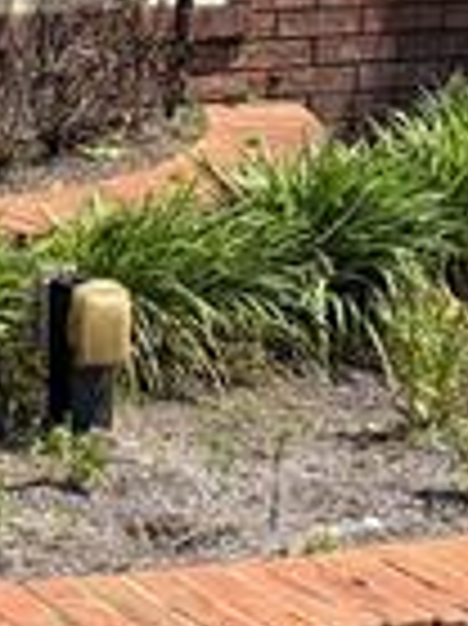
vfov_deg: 13.6
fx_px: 2600
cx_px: -382
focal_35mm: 144
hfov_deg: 9.7
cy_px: 72
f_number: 1.6
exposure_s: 1/3125
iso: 50
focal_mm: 5.96
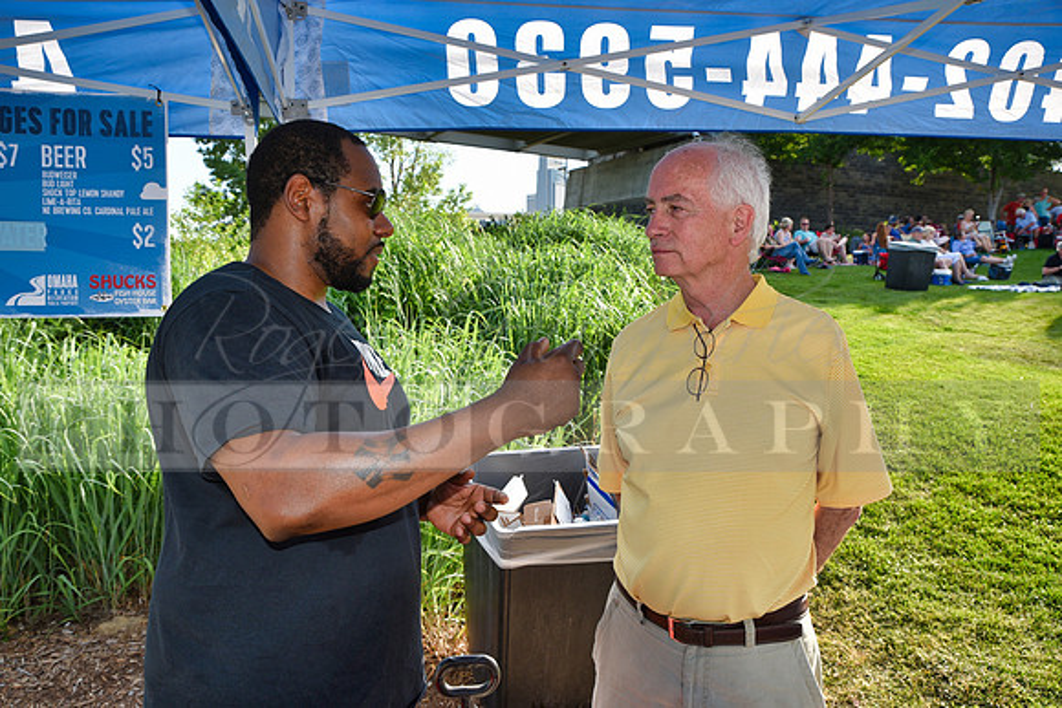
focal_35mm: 29
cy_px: 354
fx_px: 856
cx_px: 531
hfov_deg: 63.6
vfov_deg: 45.0
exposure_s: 1/200
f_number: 7.1
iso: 200
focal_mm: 29
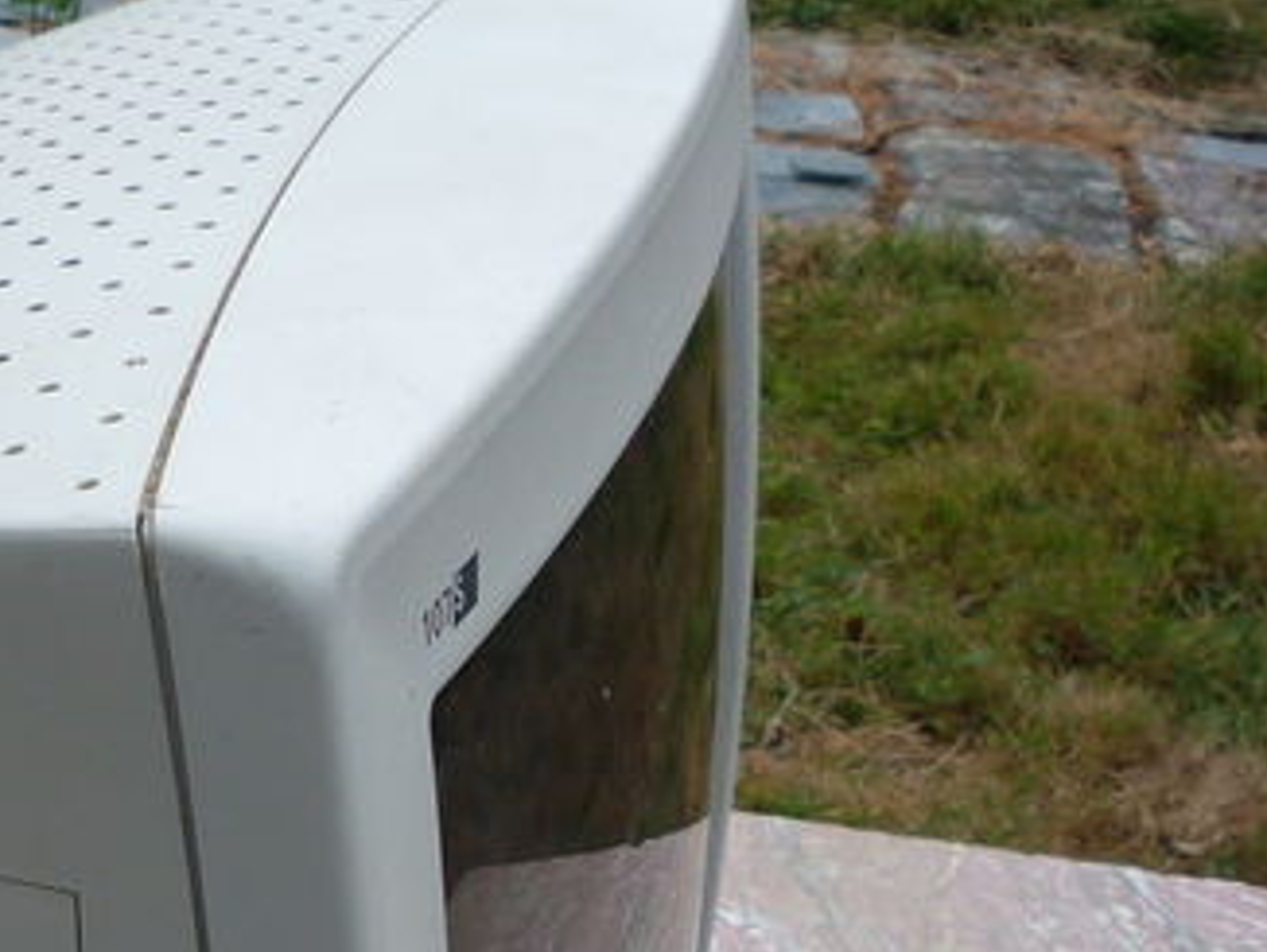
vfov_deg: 15.3
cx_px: -179
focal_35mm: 92
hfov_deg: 20.2
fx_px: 3370
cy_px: 1267
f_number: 4
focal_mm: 5.2
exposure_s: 1/100
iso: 100
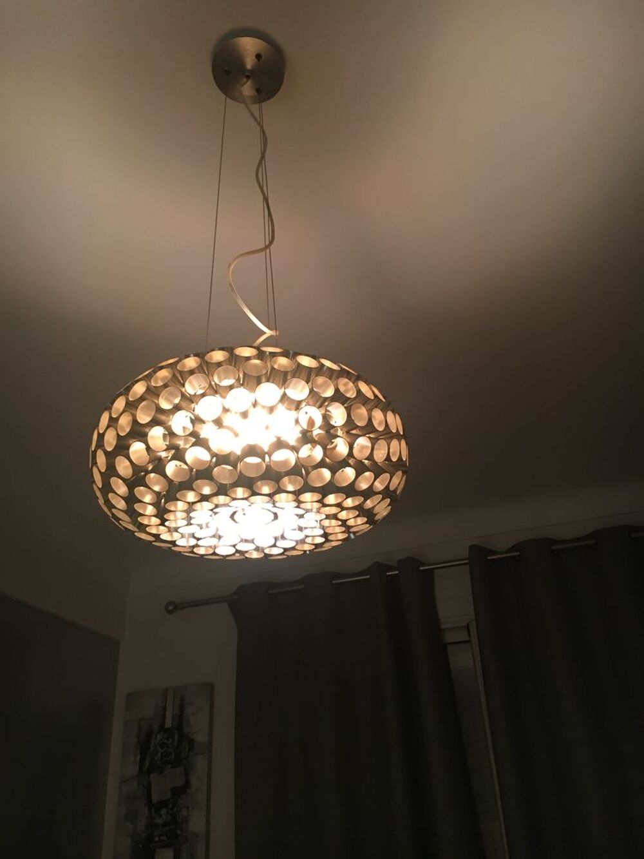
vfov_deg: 61.7
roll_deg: +5.0
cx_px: 322
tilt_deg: +31.8
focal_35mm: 29
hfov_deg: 48.2
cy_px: 430
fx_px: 719
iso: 200
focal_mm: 4.15
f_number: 2.2
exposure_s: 1/33
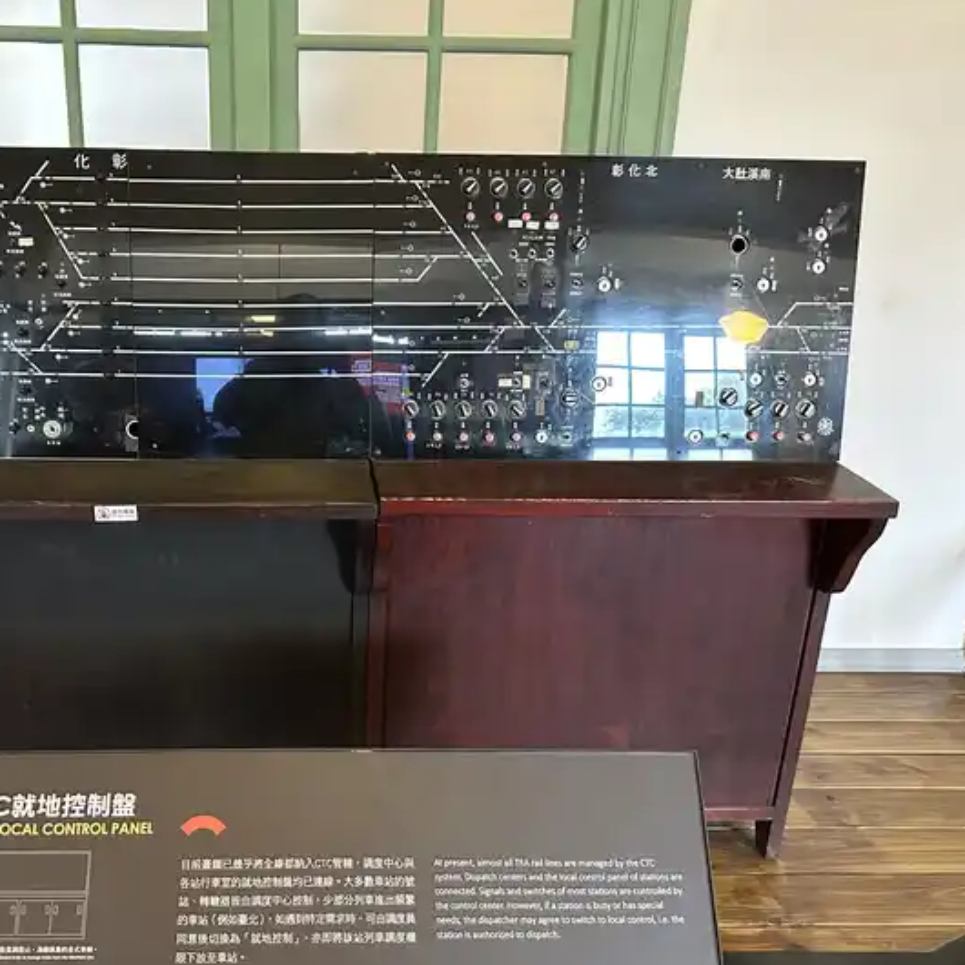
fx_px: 1009
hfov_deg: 50.4
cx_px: 344
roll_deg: -1.8
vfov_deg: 51.0
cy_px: 526
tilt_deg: -21.9
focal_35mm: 32
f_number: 1.78
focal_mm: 6.86
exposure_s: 1/30
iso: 1000
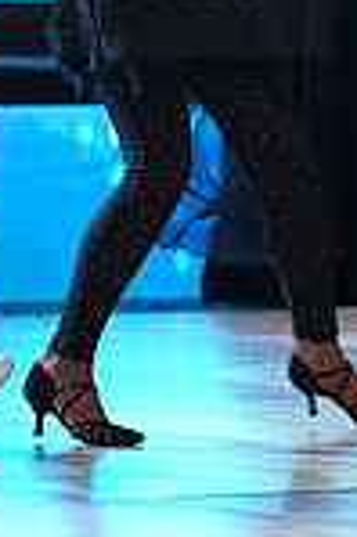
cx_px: -164
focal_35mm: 581
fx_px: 8662
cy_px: -61
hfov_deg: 2.4
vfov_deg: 3.5
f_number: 4
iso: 2000
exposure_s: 1/400
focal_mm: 149
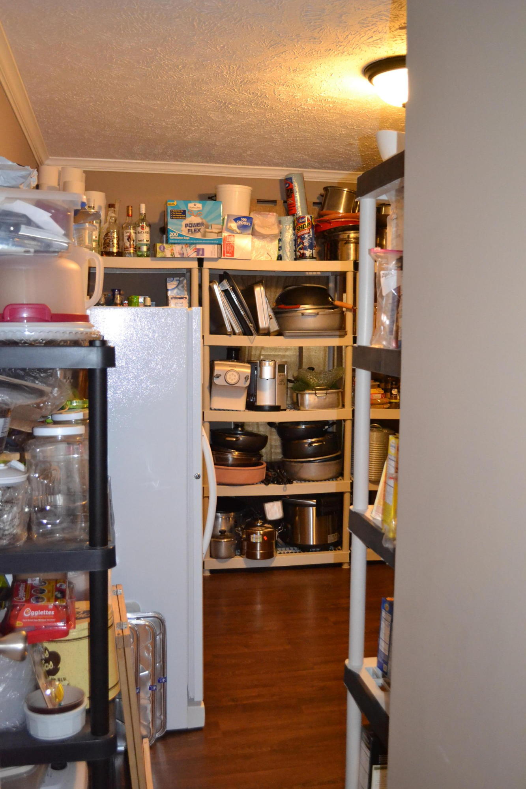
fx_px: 723
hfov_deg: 40.0
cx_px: 263
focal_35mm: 33
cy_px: 394
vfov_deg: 57.2
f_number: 4
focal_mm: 22
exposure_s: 1/60
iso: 3200
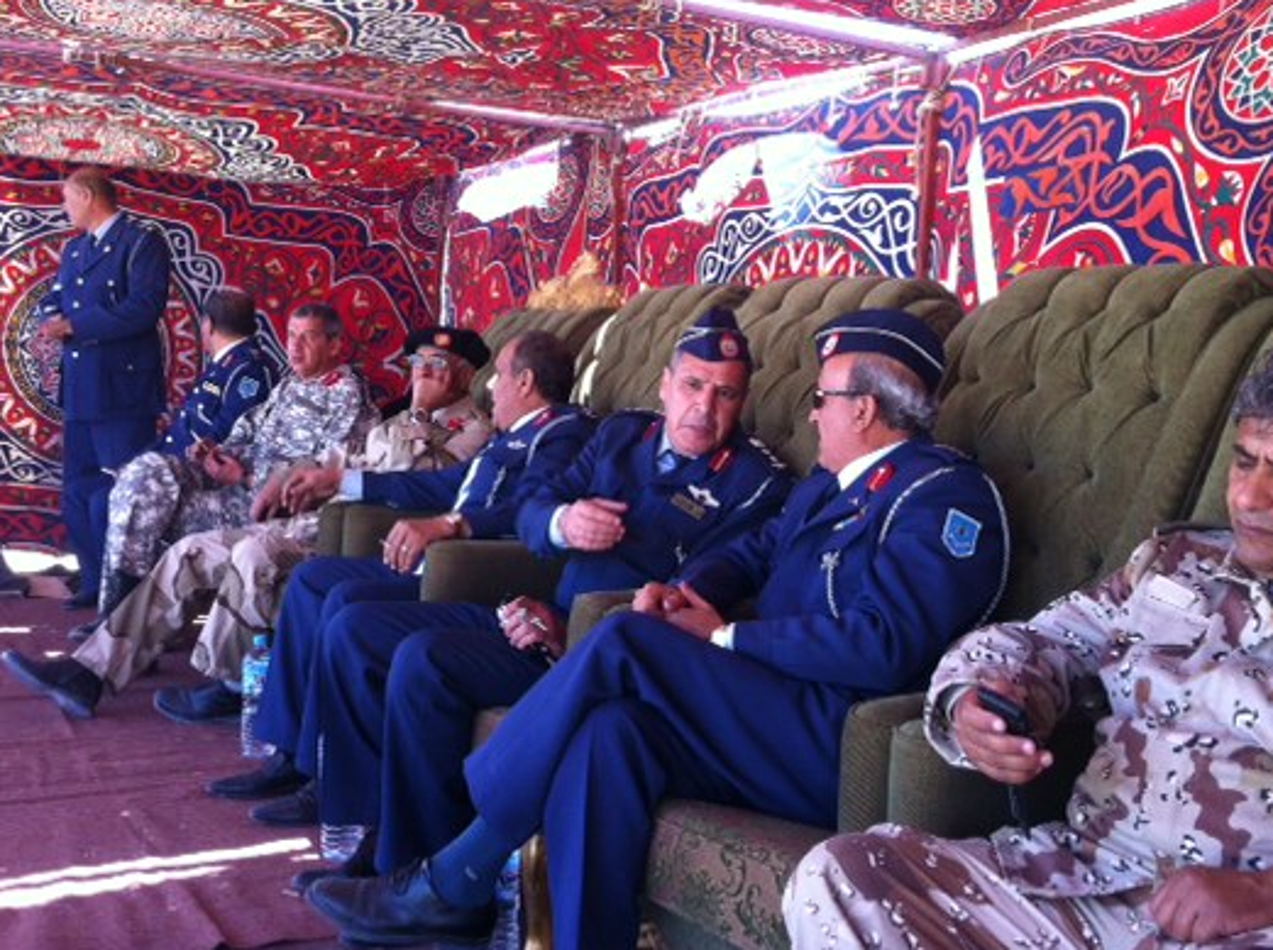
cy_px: 405
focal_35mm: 43
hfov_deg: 43.9
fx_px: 1579
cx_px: 606
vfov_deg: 33.4
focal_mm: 3.85
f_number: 2.8
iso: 100
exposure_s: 1/120
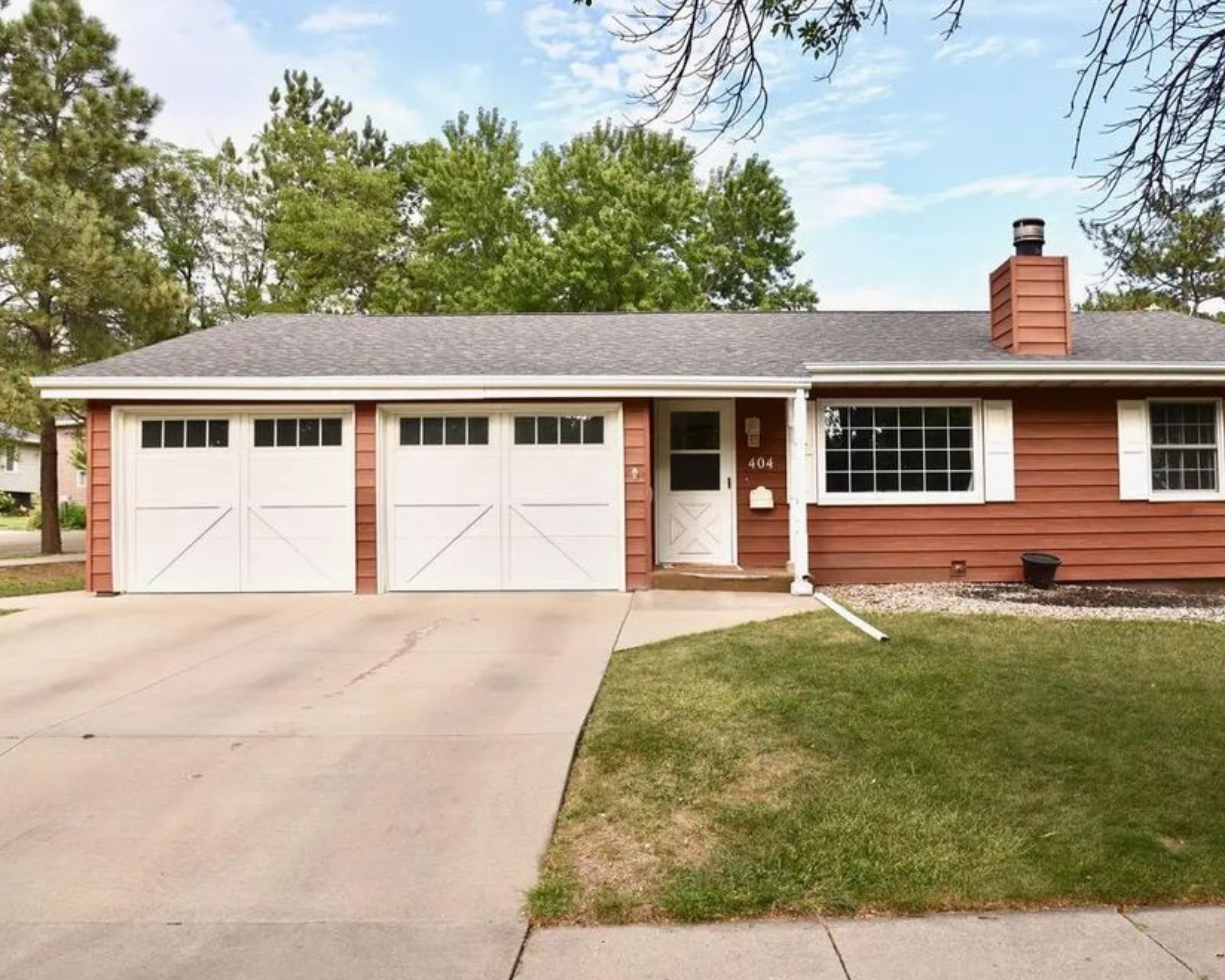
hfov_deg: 61.8
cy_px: 506
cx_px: 721
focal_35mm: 28
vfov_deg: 51.5
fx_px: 1015
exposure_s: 1/250
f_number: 8
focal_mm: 24
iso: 320
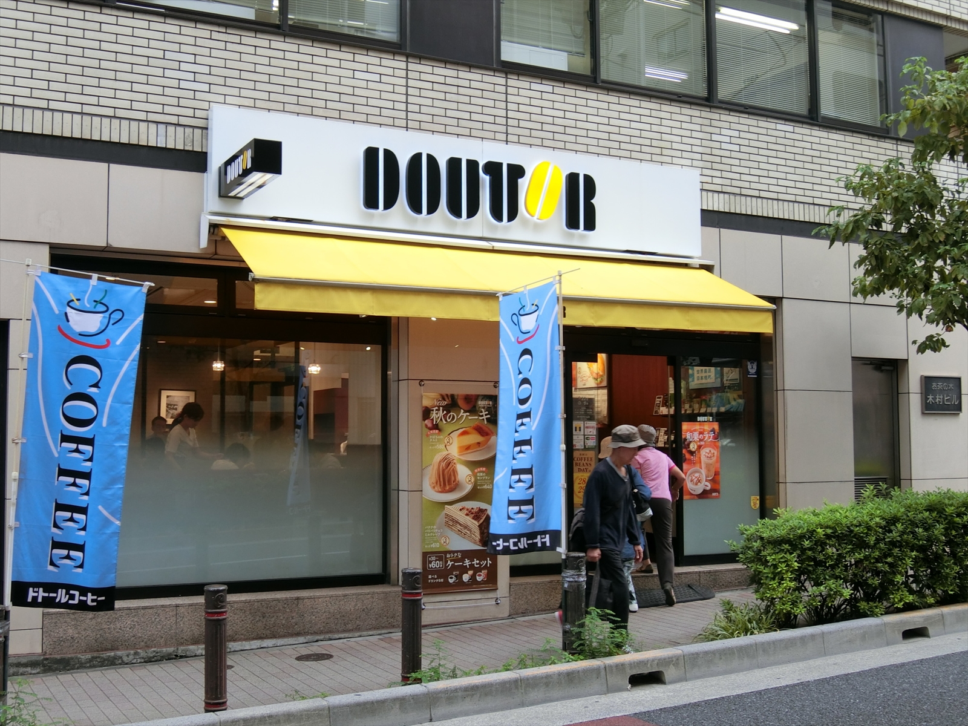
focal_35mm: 43
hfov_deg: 43.9
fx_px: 1202
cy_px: 363
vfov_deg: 33.6
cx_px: 484
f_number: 3.9
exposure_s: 1/125
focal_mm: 9.1
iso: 125
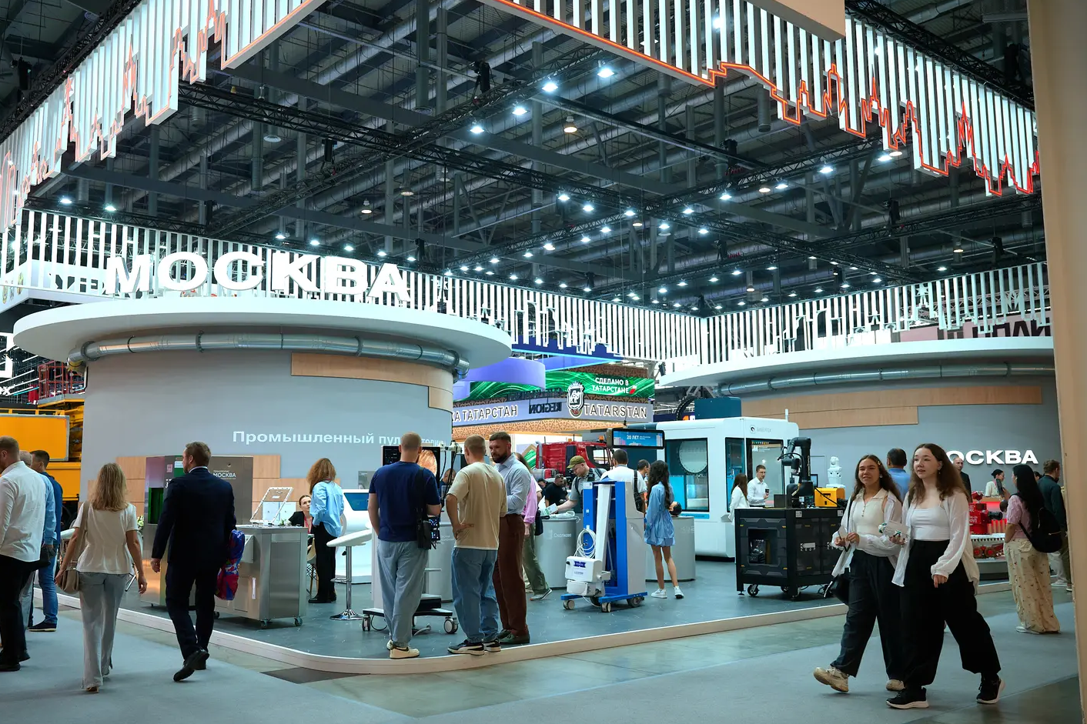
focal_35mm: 34
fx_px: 1026
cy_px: 364
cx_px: 497
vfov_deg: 38.9
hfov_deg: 55.7
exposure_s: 1/160
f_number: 4
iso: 250
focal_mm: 30
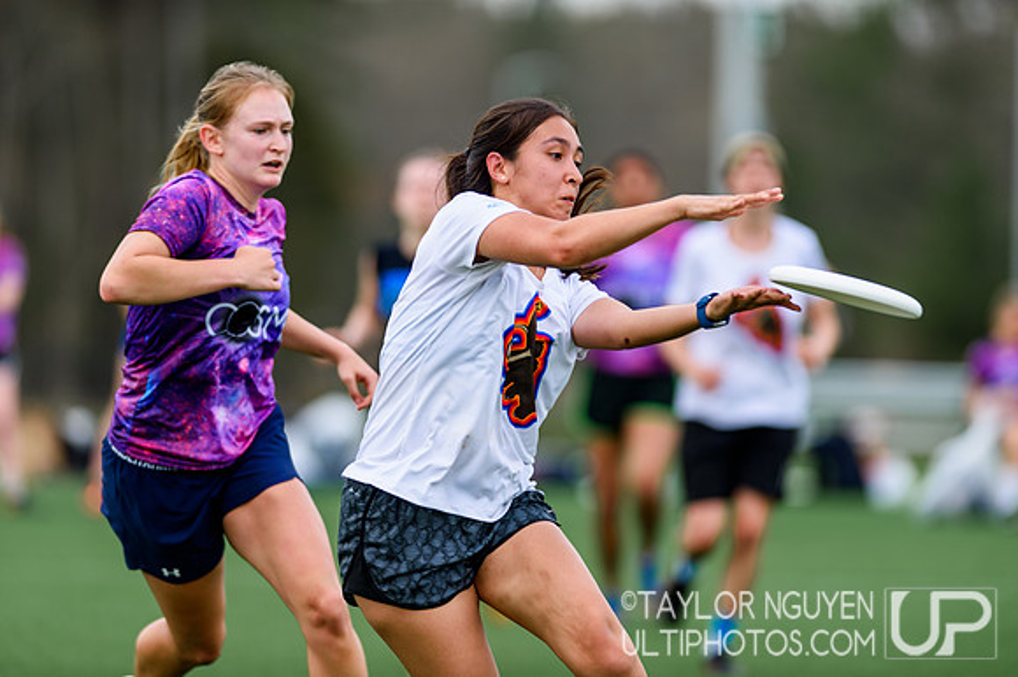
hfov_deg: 6.9
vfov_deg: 4.6
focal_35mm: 300
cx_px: 509
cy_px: 338
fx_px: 8478
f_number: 3.2
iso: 140
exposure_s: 1/1600
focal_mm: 300
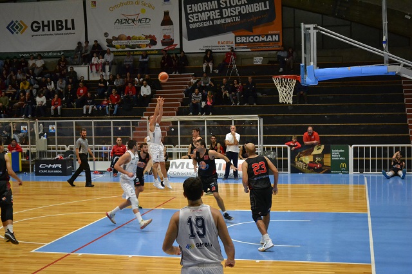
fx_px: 652
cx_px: 206
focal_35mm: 57
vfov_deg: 23.8
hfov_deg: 35.1
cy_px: 137
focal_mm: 38
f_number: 5
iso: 3200
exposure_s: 1/200
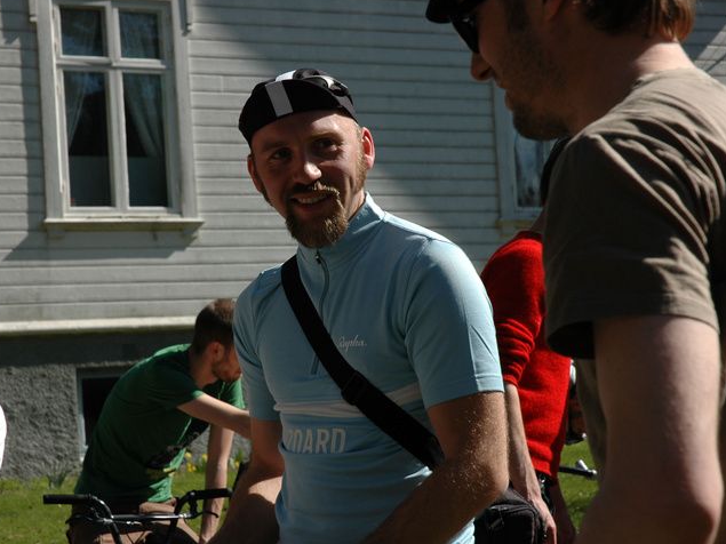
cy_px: 272
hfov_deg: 19.3
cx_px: 342
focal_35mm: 102
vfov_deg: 14.5
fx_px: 2139
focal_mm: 62
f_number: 10
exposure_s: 1/320
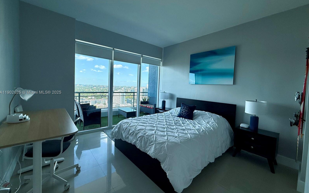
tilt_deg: -2.0
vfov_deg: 74.7
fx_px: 126
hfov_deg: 101.5
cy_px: 93
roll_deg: -1.7
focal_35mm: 15
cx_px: 155
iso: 64
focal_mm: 2.22
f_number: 2.2
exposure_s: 1/335
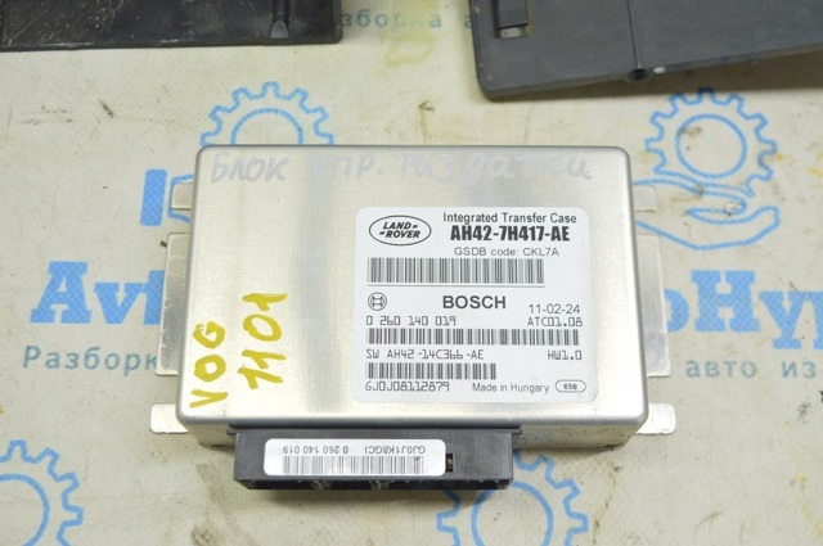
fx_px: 1027
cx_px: 412
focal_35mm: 45
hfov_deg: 43.7
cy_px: 273
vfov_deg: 29.8
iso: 400
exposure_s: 1/20
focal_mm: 30
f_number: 5.6
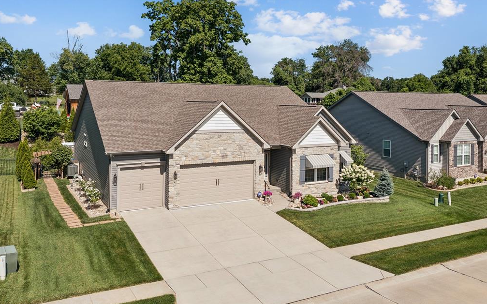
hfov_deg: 64.6
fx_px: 385
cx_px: 242
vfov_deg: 43.1
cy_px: 162
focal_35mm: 29
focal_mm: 10.3
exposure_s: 1/80
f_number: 4
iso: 100
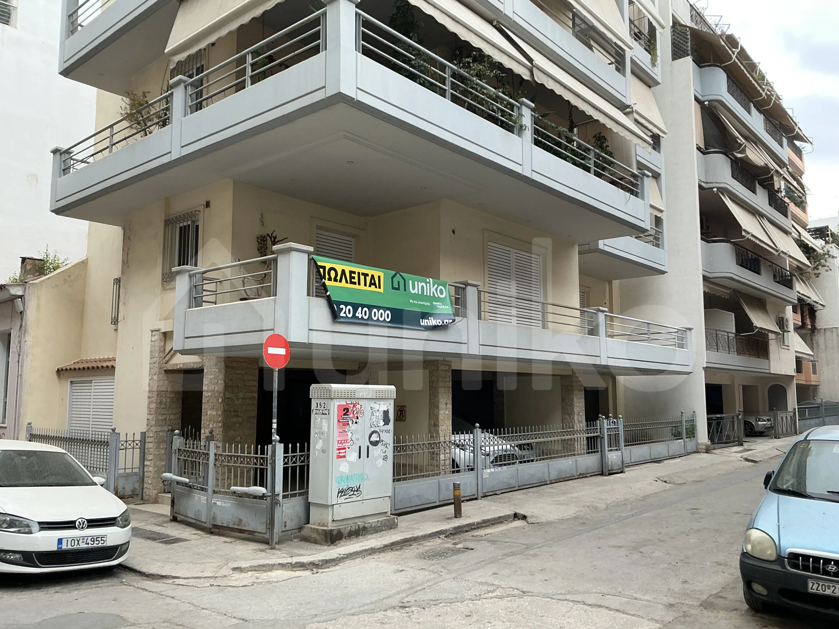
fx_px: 679
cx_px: 420
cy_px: 314
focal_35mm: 28
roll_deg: +1.5
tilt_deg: +8.3
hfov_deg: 63.4
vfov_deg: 49.7
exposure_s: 1/120
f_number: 1.8
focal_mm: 3
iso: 20
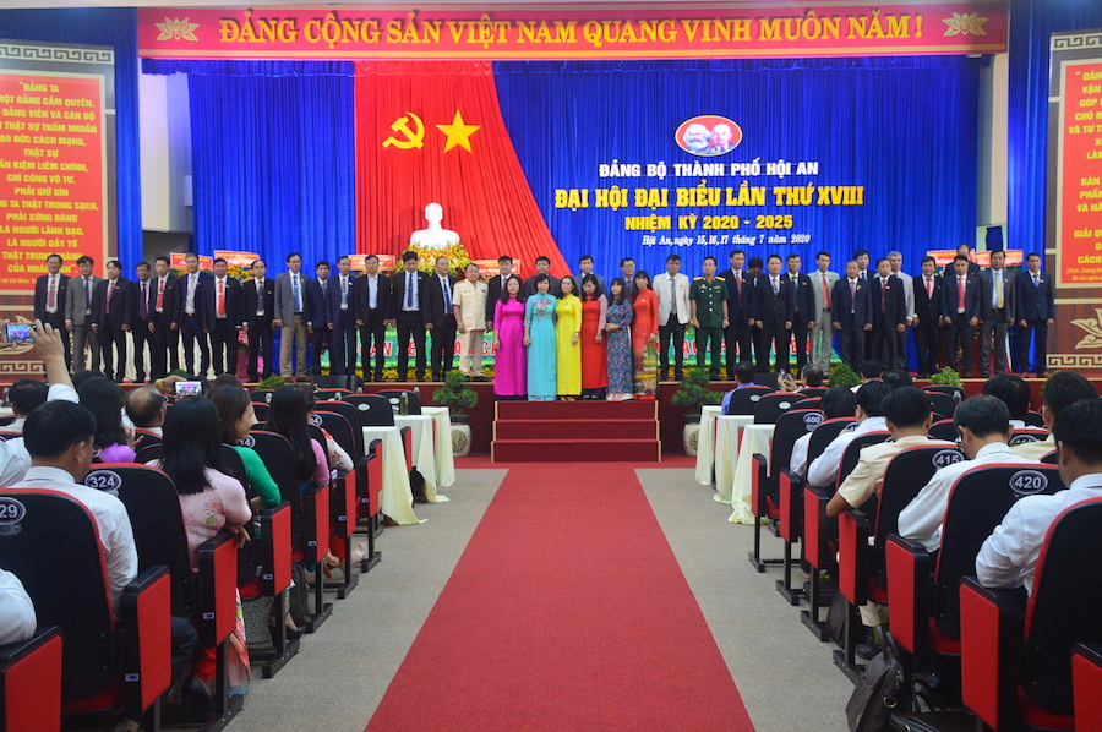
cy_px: 366
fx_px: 1376
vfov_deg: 29.8
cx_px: 551
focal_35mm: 45
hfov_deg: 43.6
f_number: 4
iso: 800
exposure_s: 1/50
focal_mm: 30
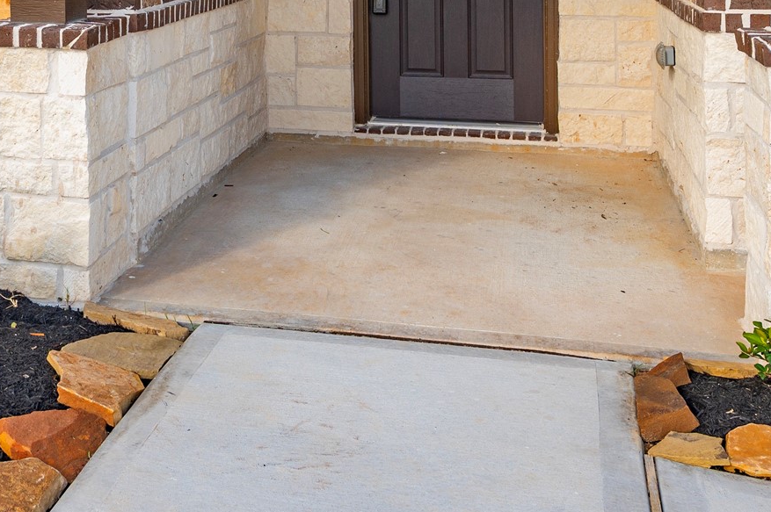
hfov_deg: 33.9
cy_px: -83
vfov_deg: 22.1
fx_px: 1220
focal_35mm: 57
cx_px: 142
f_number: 11
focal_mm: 23
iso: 125
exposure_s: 1/100
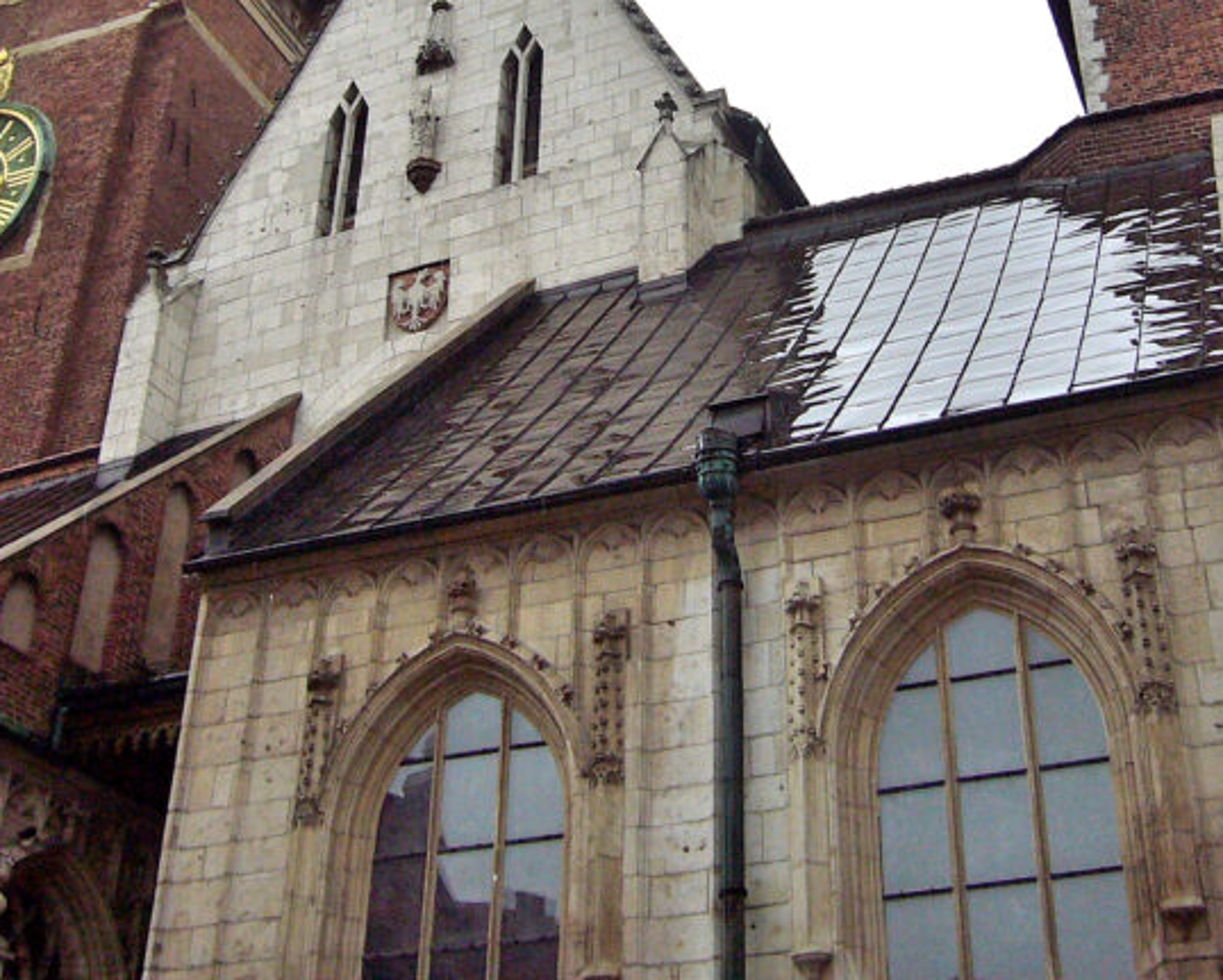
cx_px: 664
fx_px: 1883
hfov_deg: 36.0
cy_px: 198
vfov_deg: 28.5
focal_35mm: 52
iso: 80
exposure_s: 1/320
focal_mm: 4.6
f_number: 2.8
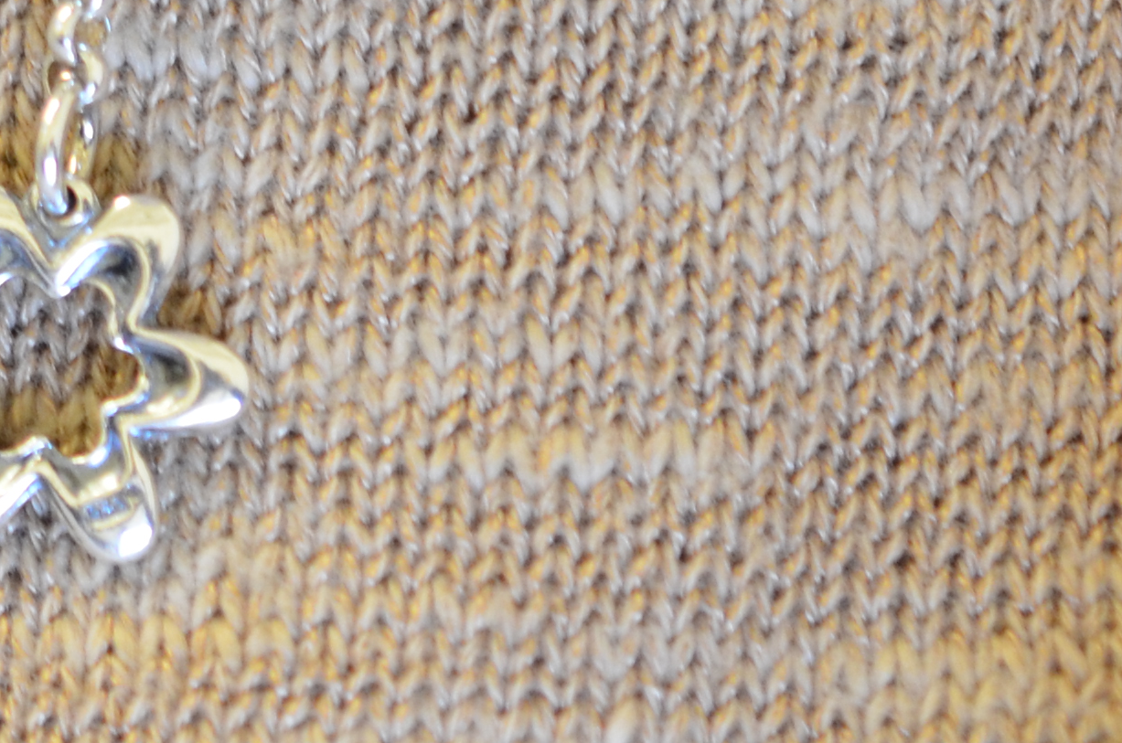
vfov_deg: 5.6
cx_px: -121
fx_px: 7496
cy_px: -555
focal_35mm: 241
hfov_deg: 8.5
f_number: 3.5
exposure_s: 1/50
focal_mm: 40
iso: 800
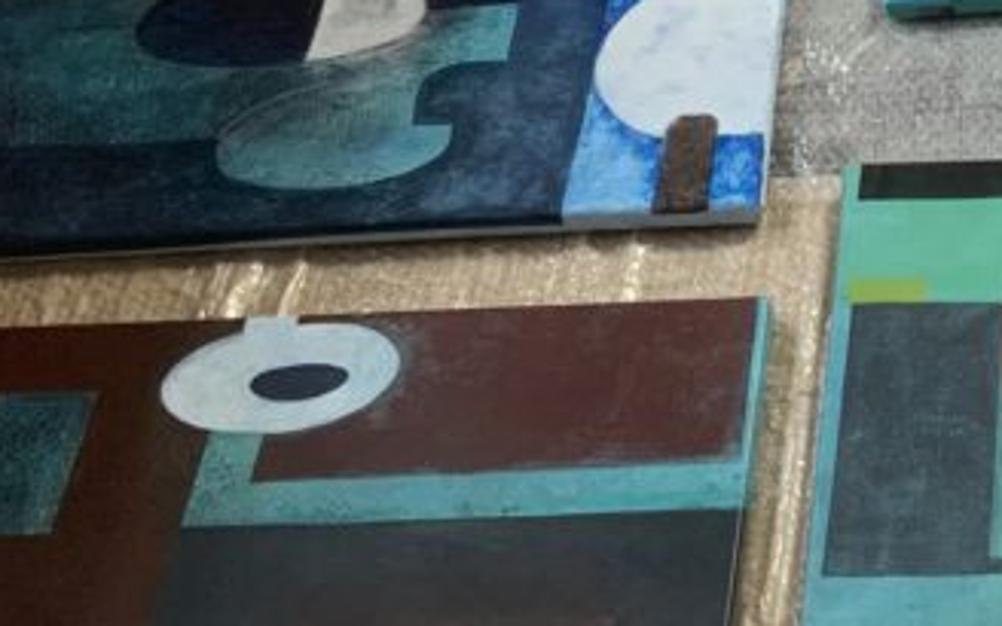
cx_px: 1013
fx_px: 2403
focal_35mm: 88
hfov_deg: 22.6
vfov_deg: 14.4
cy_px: -107
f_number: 1.8
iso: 100
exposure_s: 1/50
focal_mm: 3
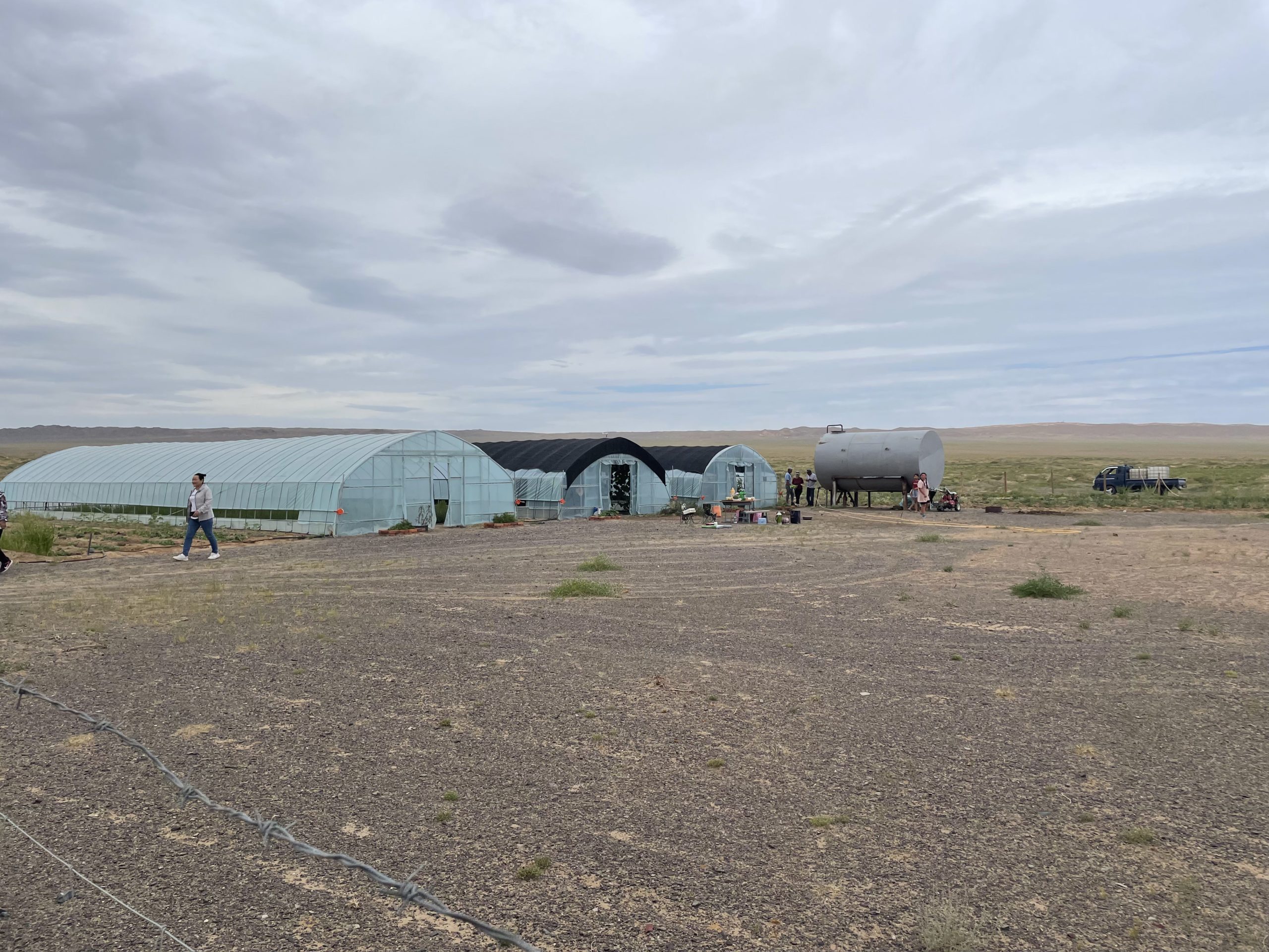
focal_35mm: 26
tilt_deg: -0.3
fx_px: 953
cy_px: 476
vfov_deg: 53.1
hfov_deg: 67.3
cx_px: 634
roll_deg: -0.4
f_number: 1.6
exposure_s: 1/5814
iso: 32
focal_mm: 4.2
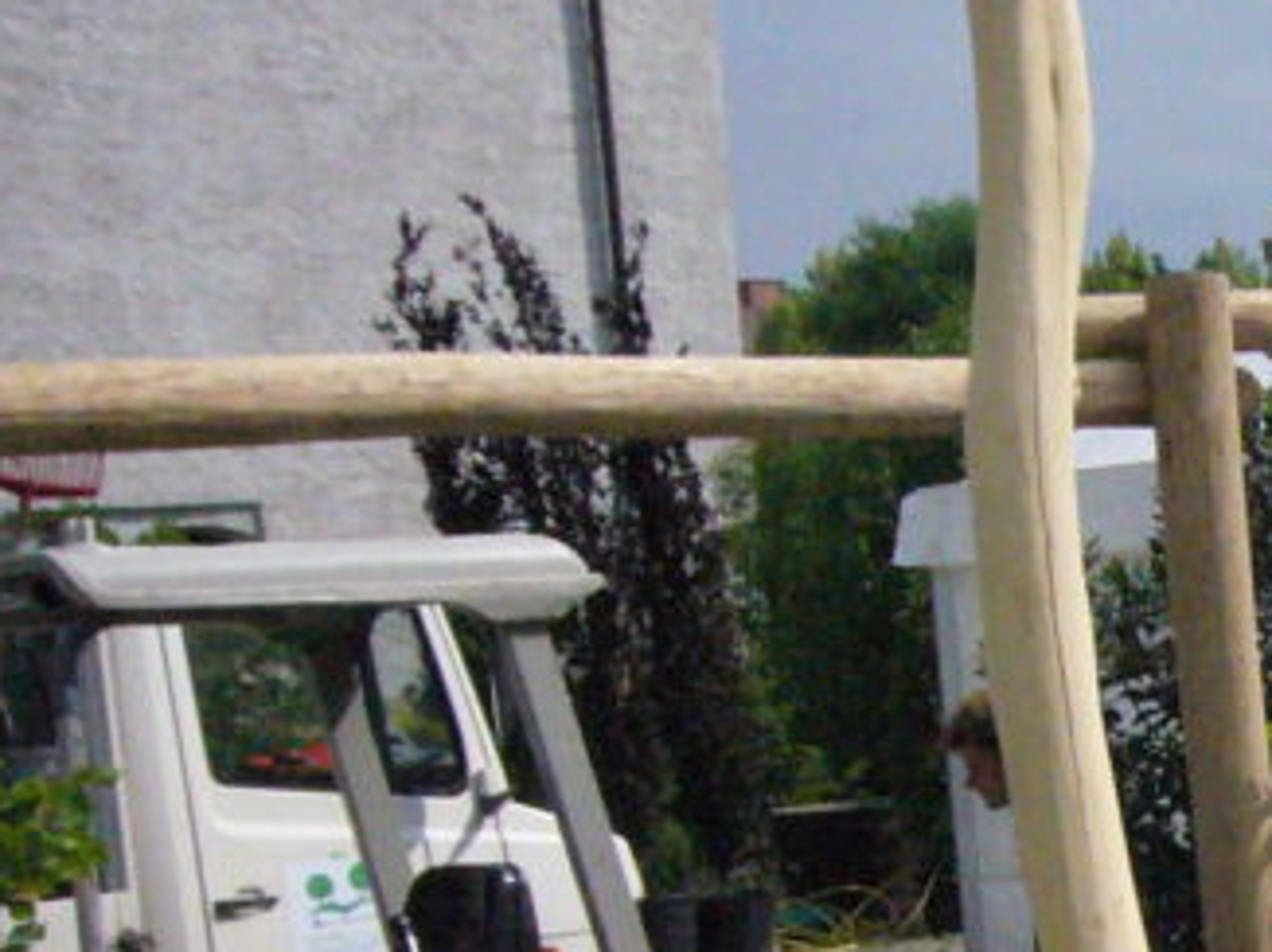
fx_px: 3231
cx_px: 1826
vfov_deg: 16.3
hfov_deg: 19.7
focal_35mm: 88
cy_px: 1050
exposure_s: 1/2000
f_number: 5.6
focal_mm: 4.6
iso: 400
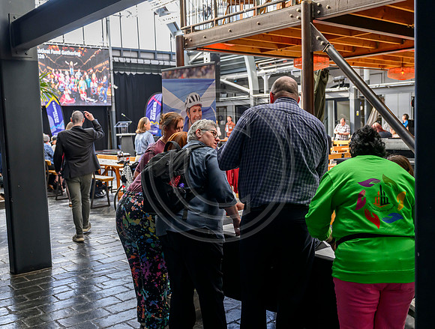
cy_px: 165
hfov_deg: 48.6
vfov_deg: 37.8
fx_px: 481
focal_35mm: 38
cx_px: 230
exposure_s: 1/500
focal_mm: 34.5
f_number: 4
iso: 2000
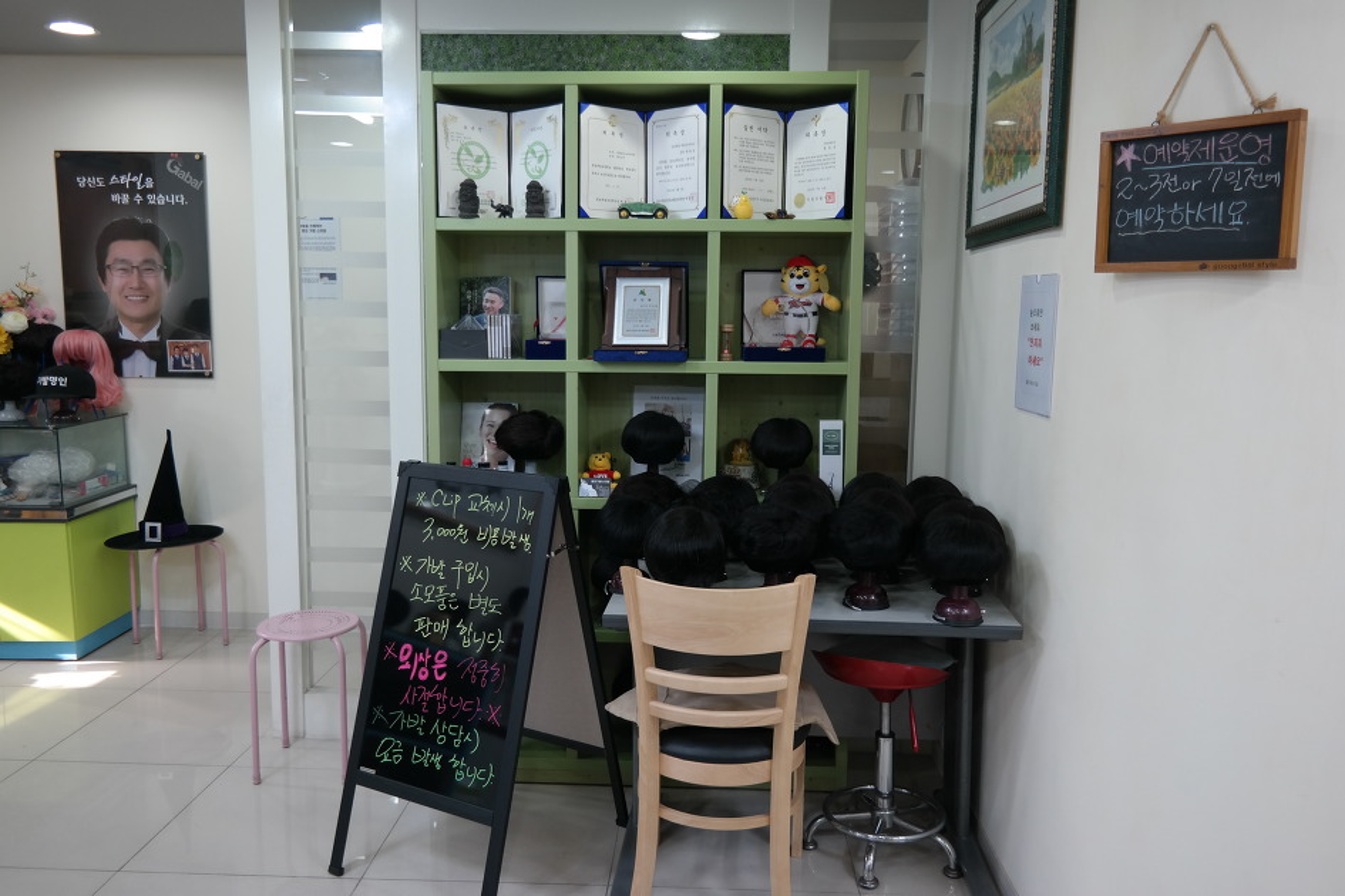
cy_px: 448
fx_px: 1009
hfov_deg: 67.4
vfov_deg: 47.9
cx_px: 672
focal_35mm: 27
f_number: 3.5
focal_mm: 18
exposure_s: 1/40
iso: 400
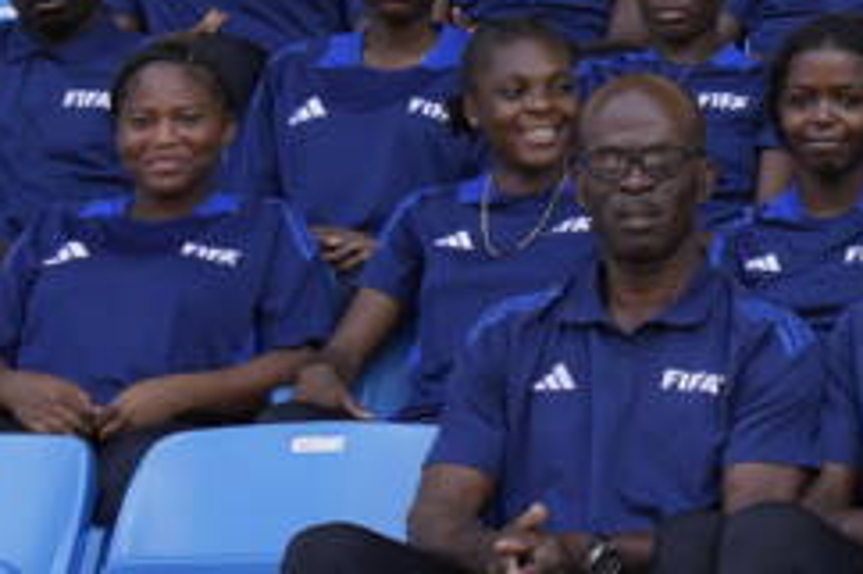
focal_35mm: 316
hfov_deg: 6.2
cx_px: 2075
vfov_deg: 4.3
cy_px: -367
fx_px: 7570
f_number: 5.6
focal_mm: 53
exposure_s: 1/200
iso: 100
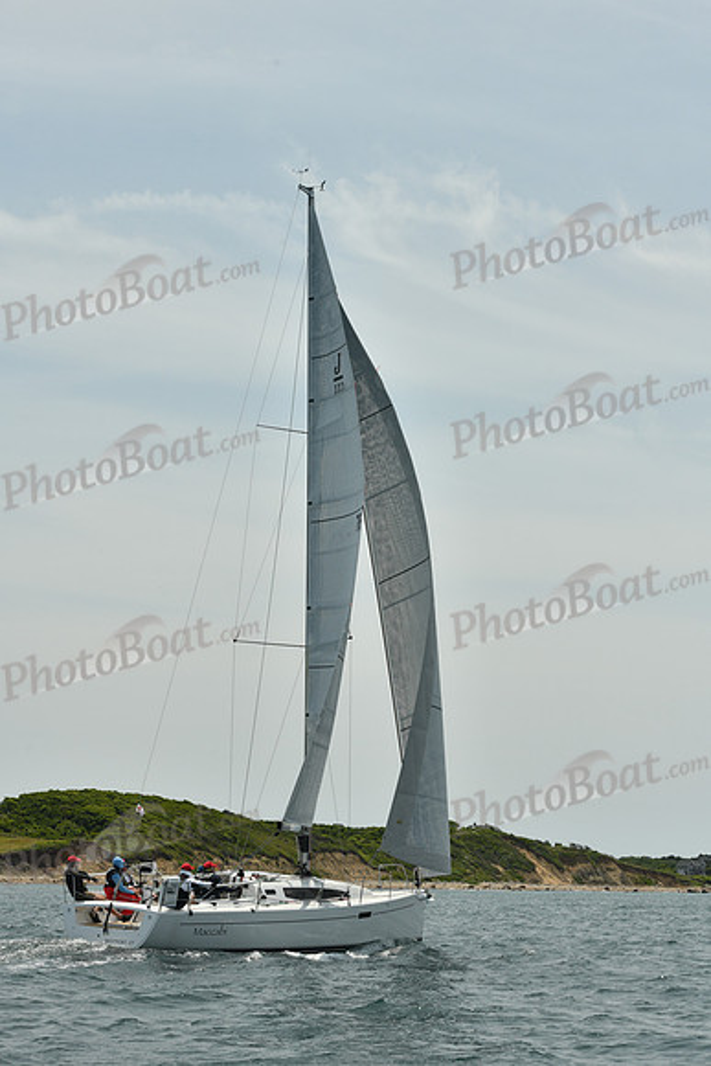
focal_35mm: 70
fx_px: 2072
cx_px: 356
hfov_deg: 19.5
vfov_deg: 28.8
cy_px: 533
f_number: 11
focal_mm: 70
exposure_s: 1/1250
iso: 320
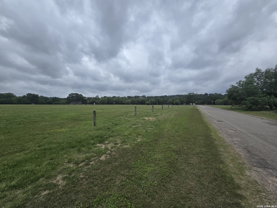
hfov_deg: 106.2
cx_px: 138
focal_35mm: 13
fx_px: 104
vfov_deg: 89.9
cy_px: 104
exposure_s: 1/1962
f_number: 2.2
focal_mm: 2.2
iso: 50
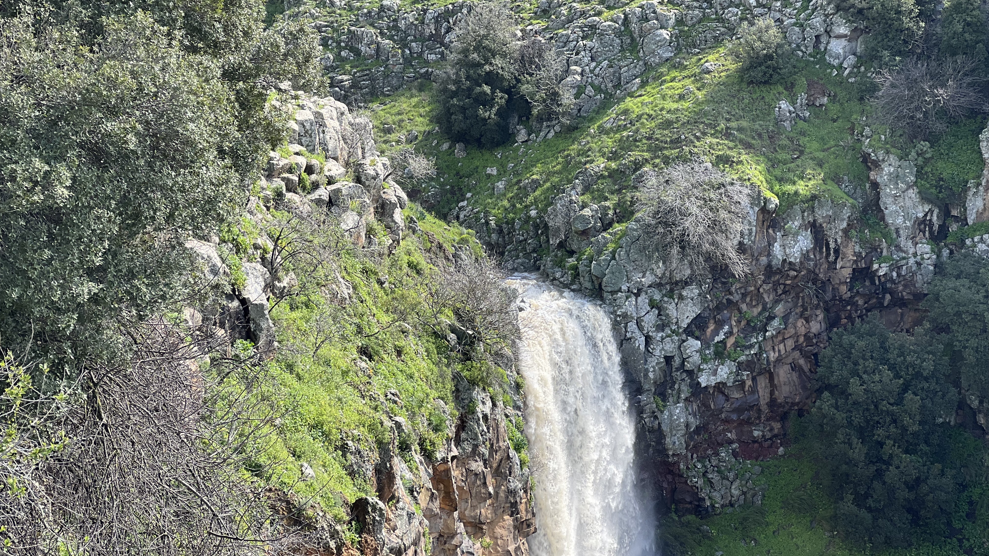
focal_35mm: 84
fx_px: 2203
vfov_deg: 14.4
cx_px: 494
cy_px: 278
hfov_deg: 25.3
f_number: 2.8
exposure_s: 1/151
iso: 20
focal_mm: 9
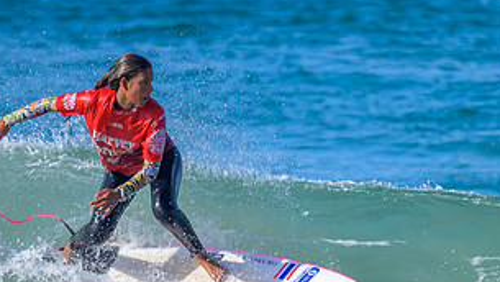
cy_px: 228
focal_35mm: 2189
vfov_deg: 0.6
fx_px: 29040
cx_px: 250
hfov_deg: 1.0
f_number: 6.3
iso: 360
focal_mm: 800
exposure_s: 1/2000
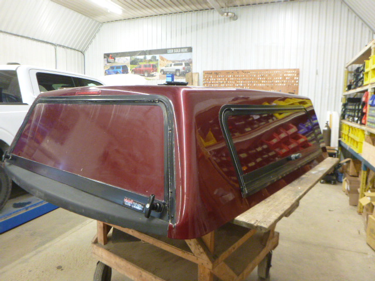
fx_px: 271
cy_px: 140
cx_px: 188
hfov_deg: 69.4
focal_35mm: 25
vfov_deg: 54.9
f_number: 3.9
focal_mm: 4.5
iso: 400
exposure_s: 1/15
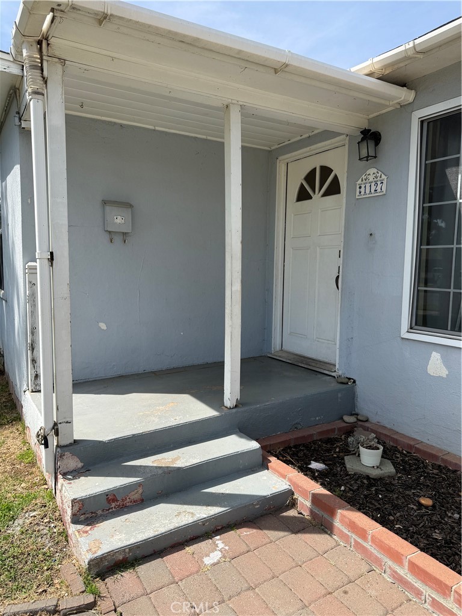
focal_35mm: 24
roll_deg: -0.5
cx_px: 231
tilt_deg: -4.8
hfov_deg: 56.8
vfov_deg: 71.6
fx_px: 427
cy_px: 308
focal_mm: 6.76
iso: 80
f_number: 1.78
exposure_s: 1/3021
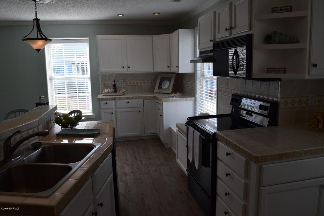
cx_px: 162
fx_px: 243
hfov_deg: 67.4
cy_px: 108
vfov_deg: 48.0
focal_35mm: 27
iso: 400
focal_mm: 18
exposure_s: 1/125
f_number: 9
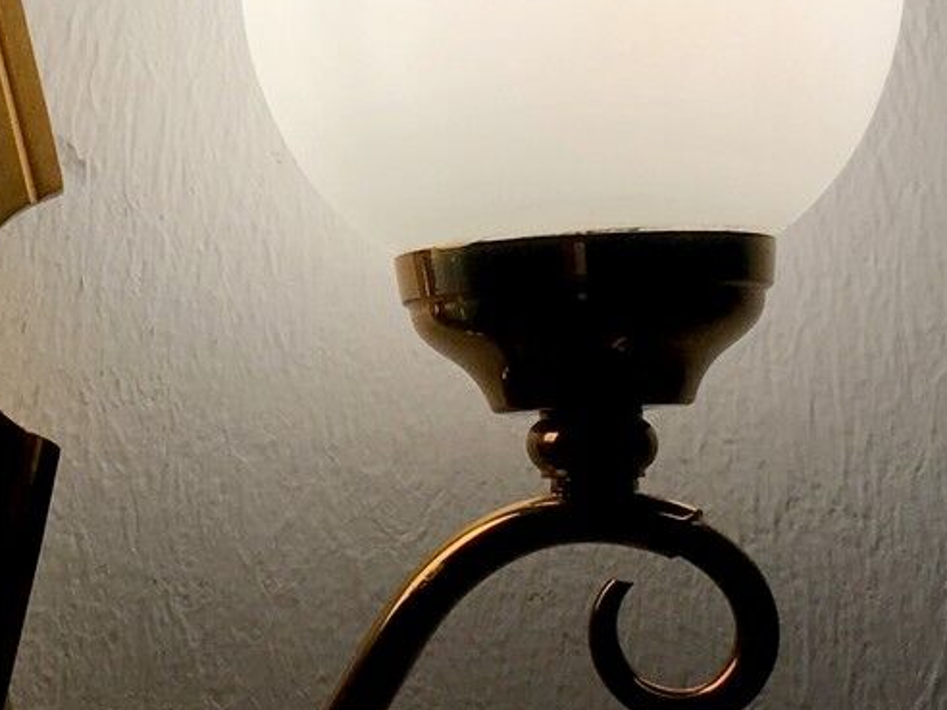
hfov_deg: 16.2
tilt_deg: +8.7
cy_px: 148
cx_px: -94
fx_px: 3228
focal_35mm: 118
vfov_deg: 12.5
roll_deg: +1.6
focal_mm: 4.15
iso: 25
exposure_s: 1/169
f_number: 2.2
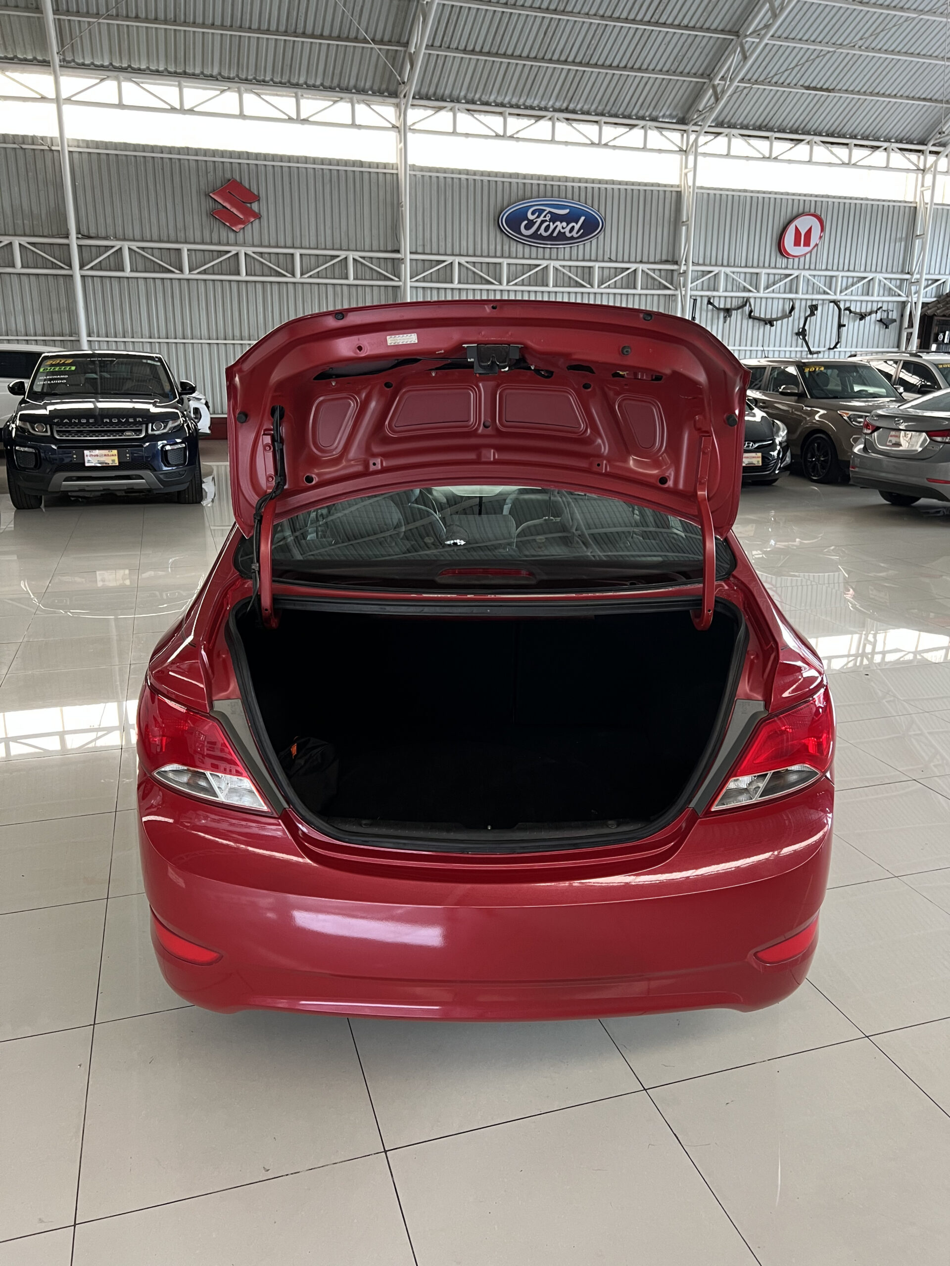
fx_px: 951
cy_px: 633
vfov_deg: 67.3
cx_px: 475
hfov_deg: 53.1
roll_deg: +0.0
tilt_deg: -16.2
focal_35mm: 26
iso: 160
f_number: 1.5
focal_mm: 5.7
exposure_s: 1/60
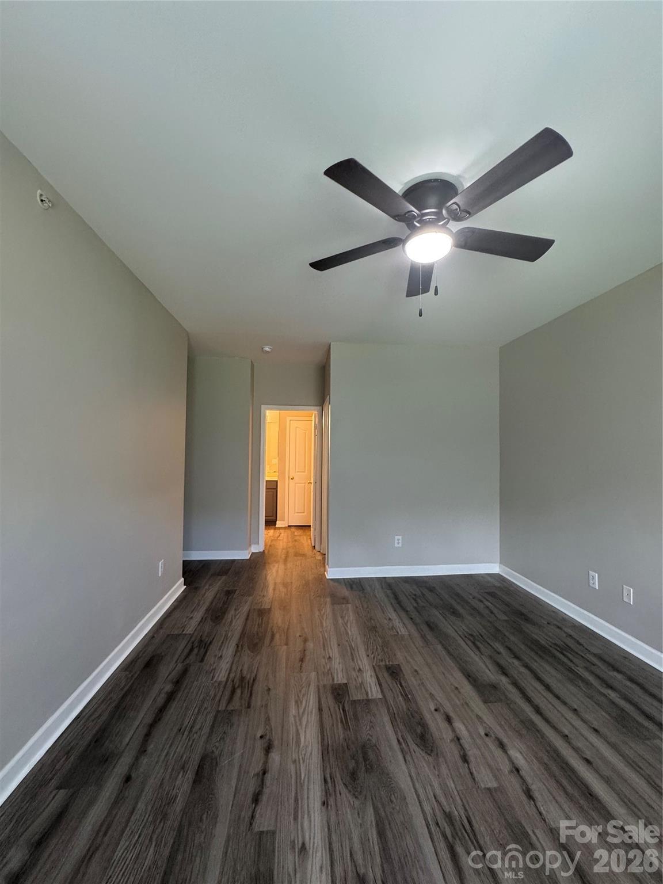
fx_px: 358
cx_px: 332
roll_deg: +0.1
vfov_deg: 102.1
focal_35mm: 14
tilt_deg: +1.6
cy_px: 442
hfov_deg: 85.7
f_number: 2.2
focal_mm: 2.22
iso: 250
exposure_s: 1/60
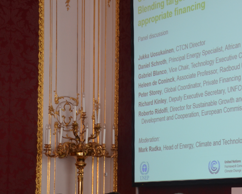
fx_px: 774
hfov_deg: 17.5
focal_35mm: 108
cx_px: 212
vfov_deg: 14.3
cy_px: 124
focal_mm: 38
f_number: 4.2
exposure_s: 1/80
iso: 640
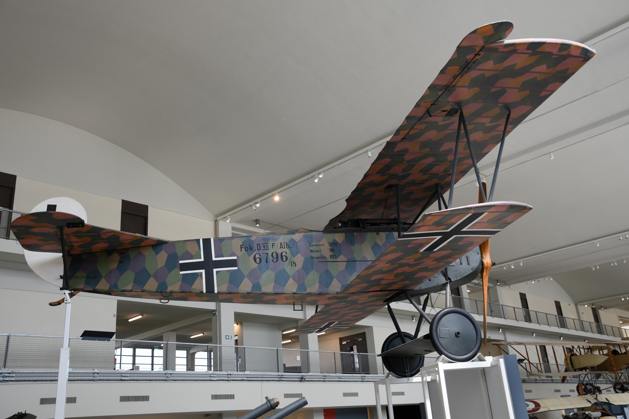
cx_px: 314
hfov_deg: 57.2
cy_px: 210
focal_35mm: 33
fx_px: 577
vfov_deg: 40.0
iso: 125
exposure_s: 1/160
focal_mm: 22
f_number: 4
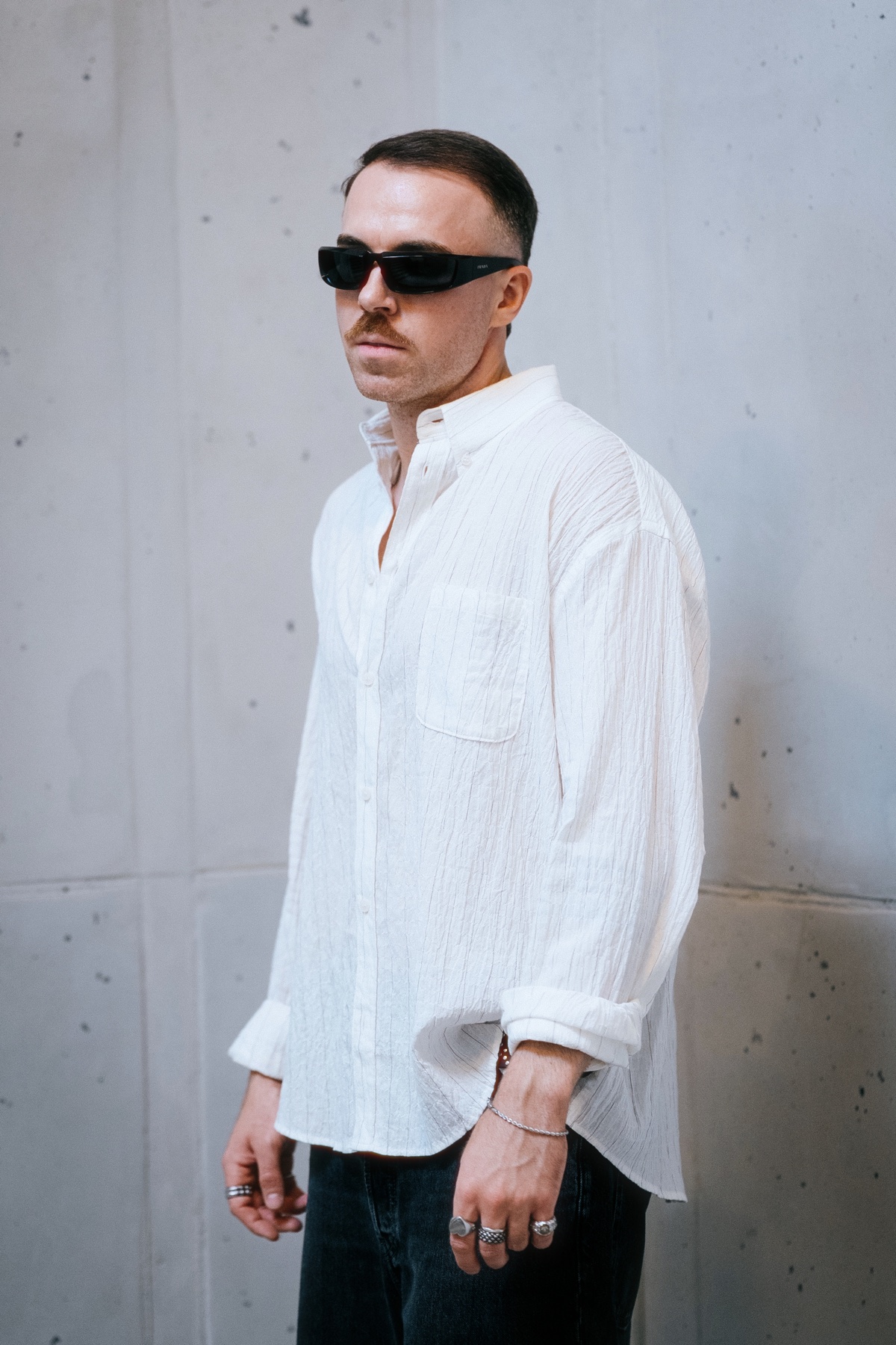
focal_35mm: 73
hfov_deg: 18.7
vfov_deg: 27.7
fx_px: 2725
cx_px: 448
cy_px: 672
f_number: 2
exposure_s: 1/320
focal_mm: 73
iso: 1250
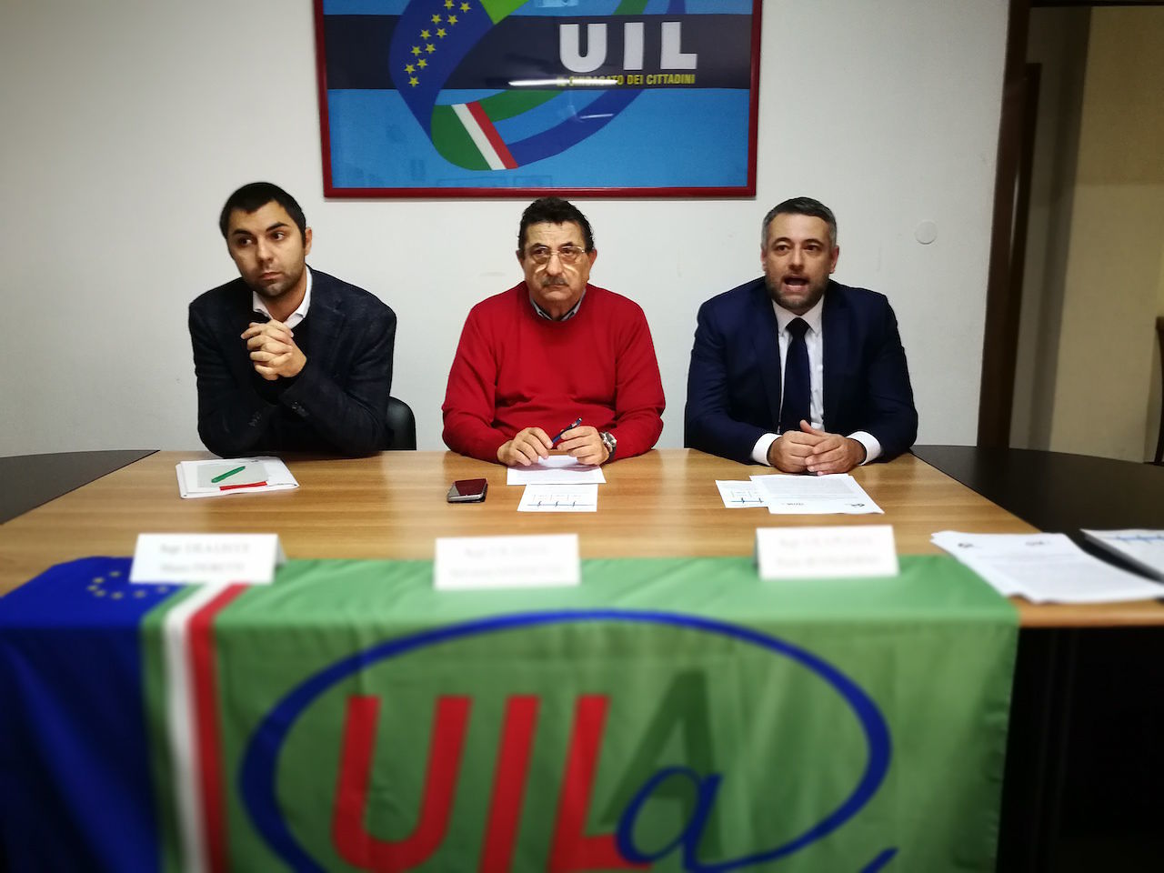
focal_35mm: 27
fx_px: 908
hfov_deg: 65.3
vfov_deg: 51.4
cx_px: 582
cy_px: 436
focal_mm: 3.95
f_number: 4
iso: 500
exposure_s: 1/20
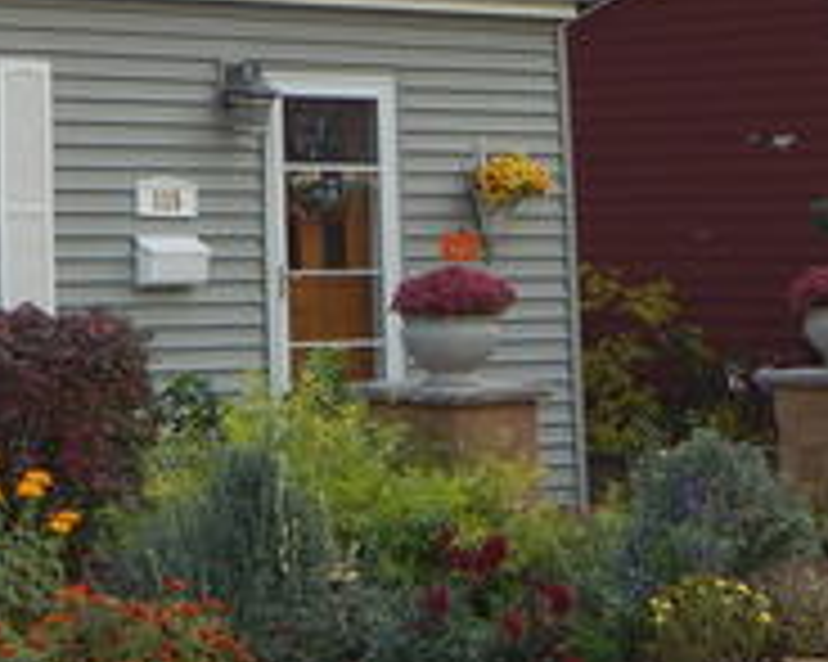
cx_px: -486
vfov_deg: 11.7
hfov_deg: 13.8
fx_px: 3160
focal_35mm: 129
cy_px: -135
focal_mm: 6.8
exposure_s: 1/400
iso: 125
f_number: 3.4
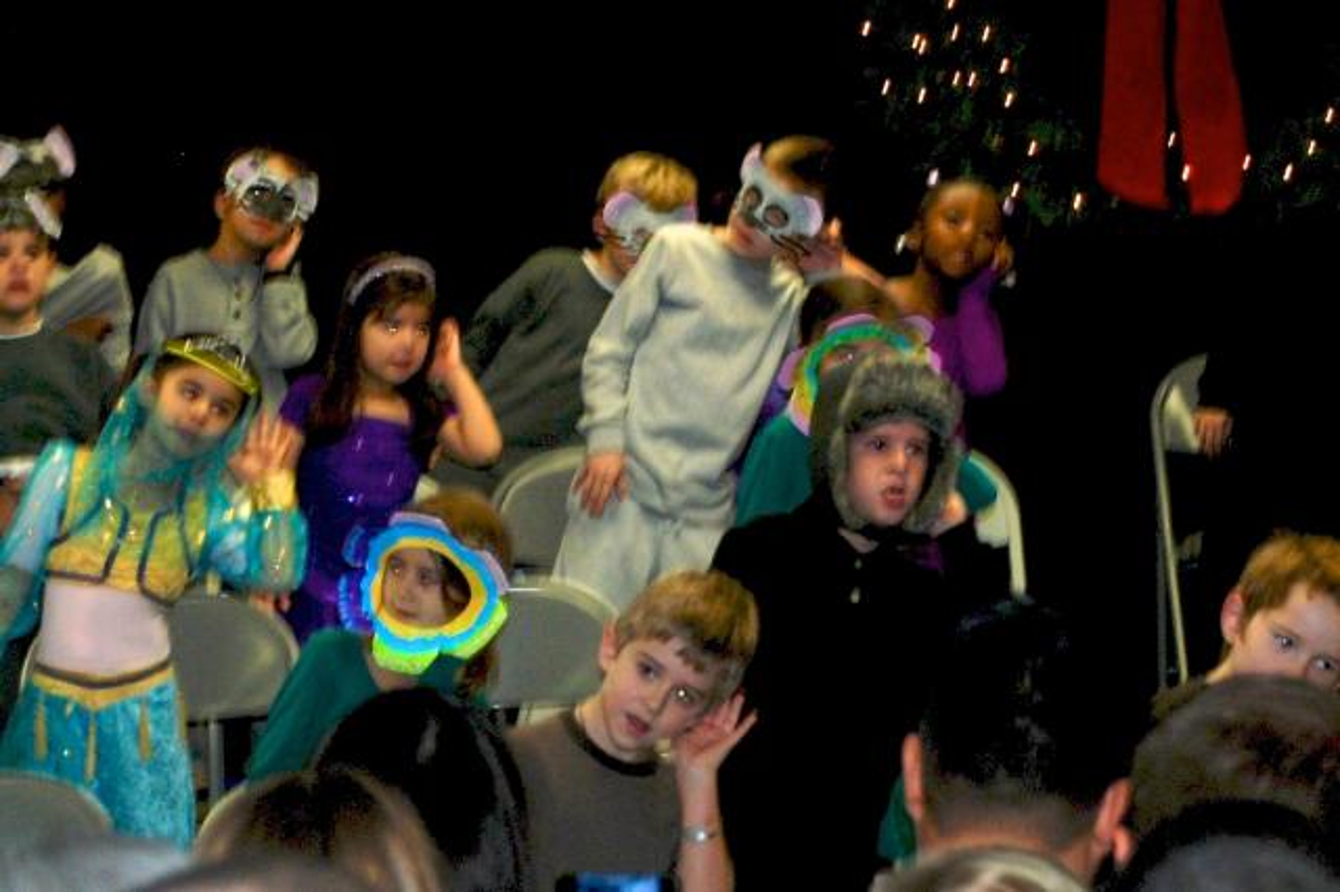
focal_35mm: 87
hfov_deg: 23.4
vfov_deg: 15.7
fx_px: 3237
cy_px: 446
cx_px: 670
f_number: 5.3
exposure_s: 1/60
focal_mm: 58
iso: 280
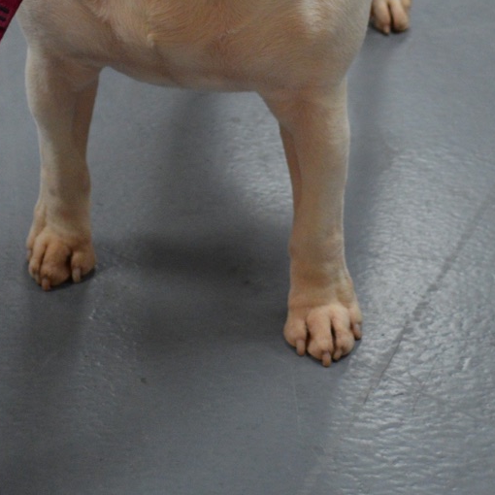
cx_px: 238
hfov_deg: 18.1
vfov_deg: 17.3
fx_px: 1553
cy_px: -95
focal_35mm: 96
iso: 1100
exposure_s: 1/60
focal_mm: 24
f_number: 4
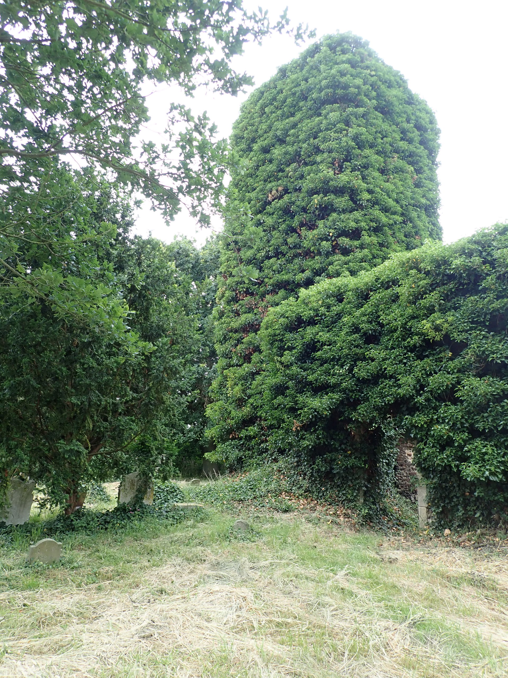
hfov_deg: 54.9
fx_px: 489
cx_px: 254
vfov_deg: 69.4
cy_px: 339
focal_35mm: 25
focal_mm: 4.5
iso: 100
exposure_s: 1/80
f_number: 2.8
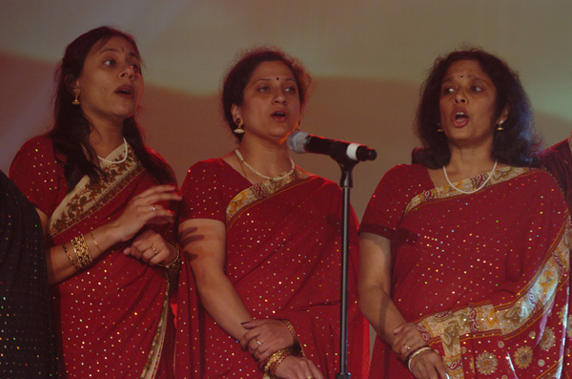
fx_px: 2853
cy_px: 190
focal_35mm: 180
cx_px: 286
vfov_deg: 7.6
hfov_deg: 11.4
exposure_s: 1/80
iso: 800
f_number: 2.8
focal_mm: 120
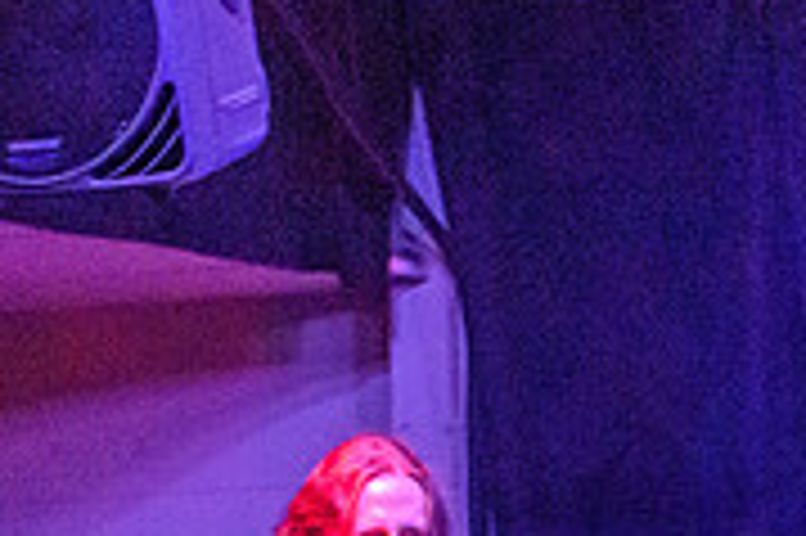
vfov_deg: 4.0
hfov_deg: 6.0
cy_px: 813
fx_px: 7627
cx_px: 1126
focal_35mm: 341
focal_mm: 70
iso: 12800
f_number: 4.5
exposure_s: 1/50
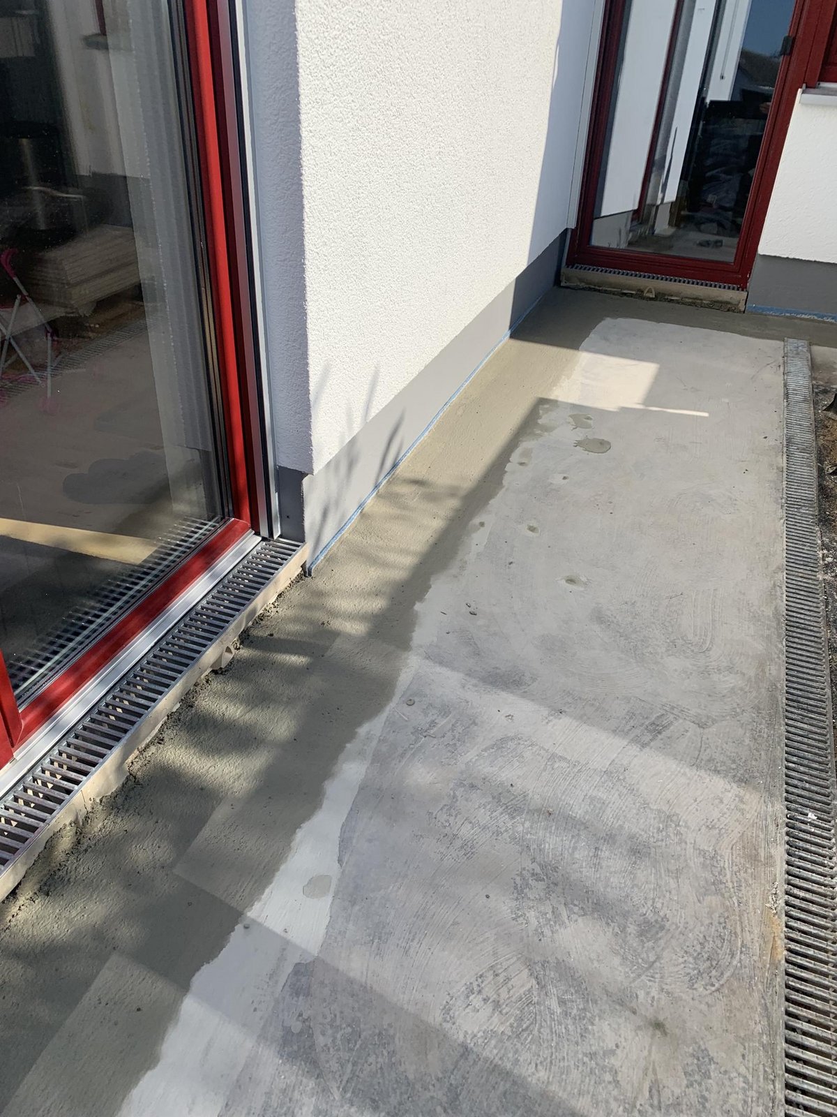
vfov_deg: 67.3
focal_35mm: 26
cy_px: 558
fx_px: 838
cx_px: 418
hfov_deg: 53.1
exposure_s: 1/2421
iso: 25
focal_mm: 4.25
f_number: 1.8
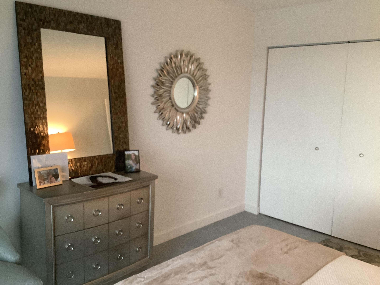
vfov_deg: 45.4
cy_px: 142
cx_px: 190
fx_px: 340
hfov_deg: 58.4
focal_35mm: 31
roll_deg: -2.2
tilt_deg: -8.8
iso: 250
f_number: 2.4
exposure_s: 1/60
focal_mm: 3.3
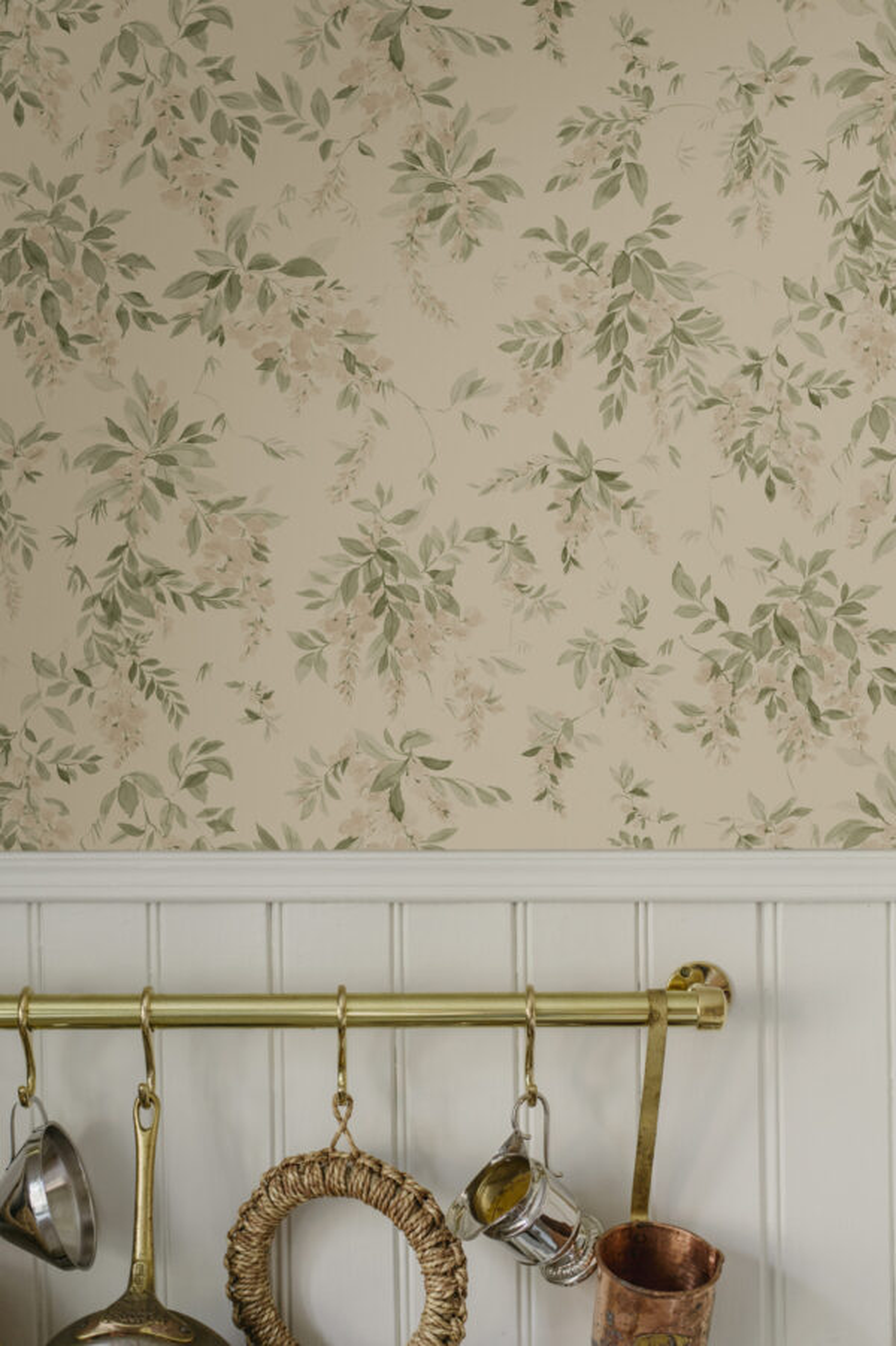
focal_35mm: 50
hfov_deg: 27.0
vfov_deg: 39.6
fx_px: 1869
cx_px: 448
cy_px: 673
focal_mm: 50
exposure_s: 1/125
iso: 800
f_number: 3.2
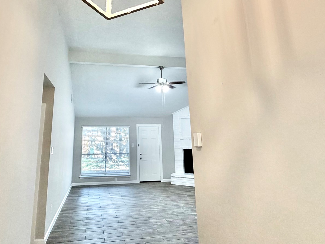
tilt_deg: +12.9
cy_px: 85
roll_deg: +0.7
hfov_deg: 71.1
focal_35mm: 24
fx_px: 225
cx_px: 136
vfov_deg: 55.8
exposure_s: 1/60
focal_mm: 2.22
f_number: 2.2
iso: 200
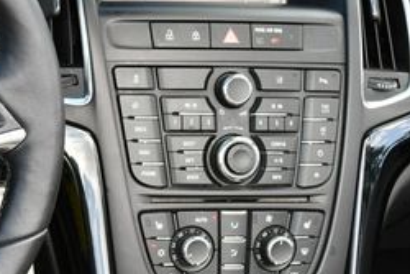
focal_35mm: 123
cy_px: 113
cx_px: -77
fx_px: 1402
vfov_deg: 11.2
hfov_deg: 16.0
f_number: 5
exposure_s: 1/250
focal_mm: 24
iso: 400
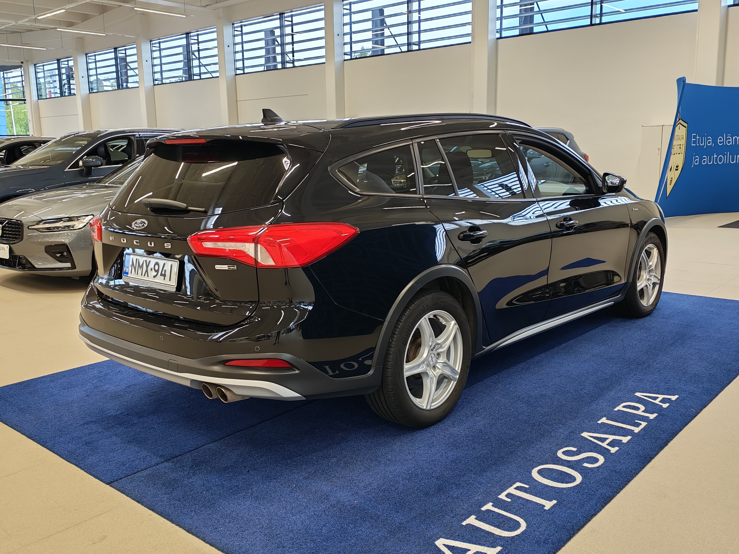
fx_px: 705
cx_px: 370
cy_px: 277
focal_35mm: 33
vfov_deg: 42.9
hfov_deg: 55.4
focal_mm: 6.12
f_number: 1.9
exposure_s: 1/100
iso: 160
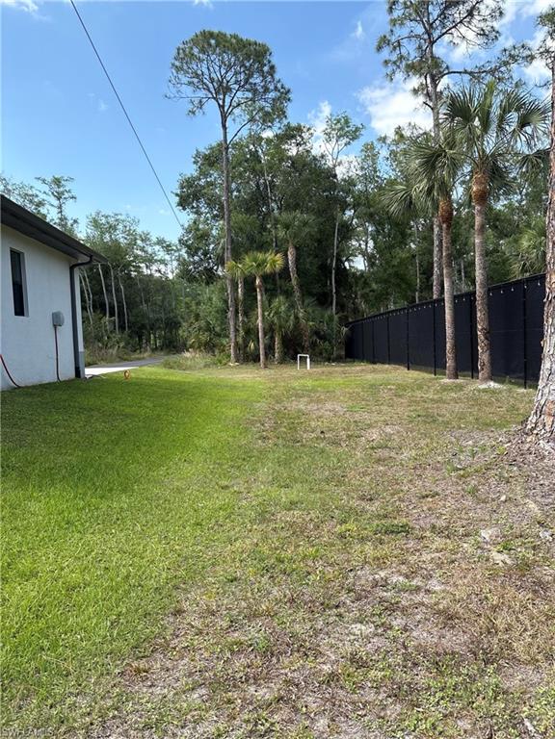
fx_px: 556
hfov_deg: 53.1
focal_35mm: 26
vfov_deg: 67.3
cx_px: 278
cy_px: 370
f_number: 1.6
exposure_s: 1/1484
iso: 64
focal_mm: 5.96
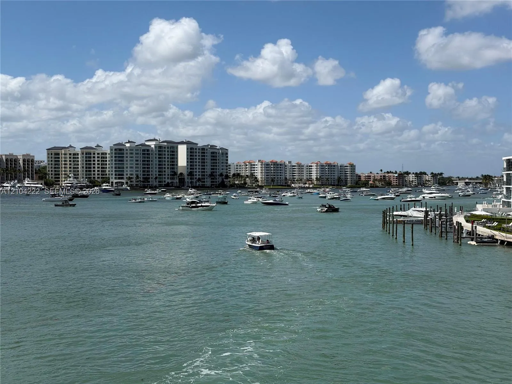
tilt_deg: -1.5
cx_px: 256
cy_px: 192
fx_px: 710
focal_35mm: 48
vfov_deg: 30.3
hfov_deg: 39.7
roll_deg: +0.4
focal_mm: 6.76
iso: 80
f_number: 1.78
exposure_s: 1/11364
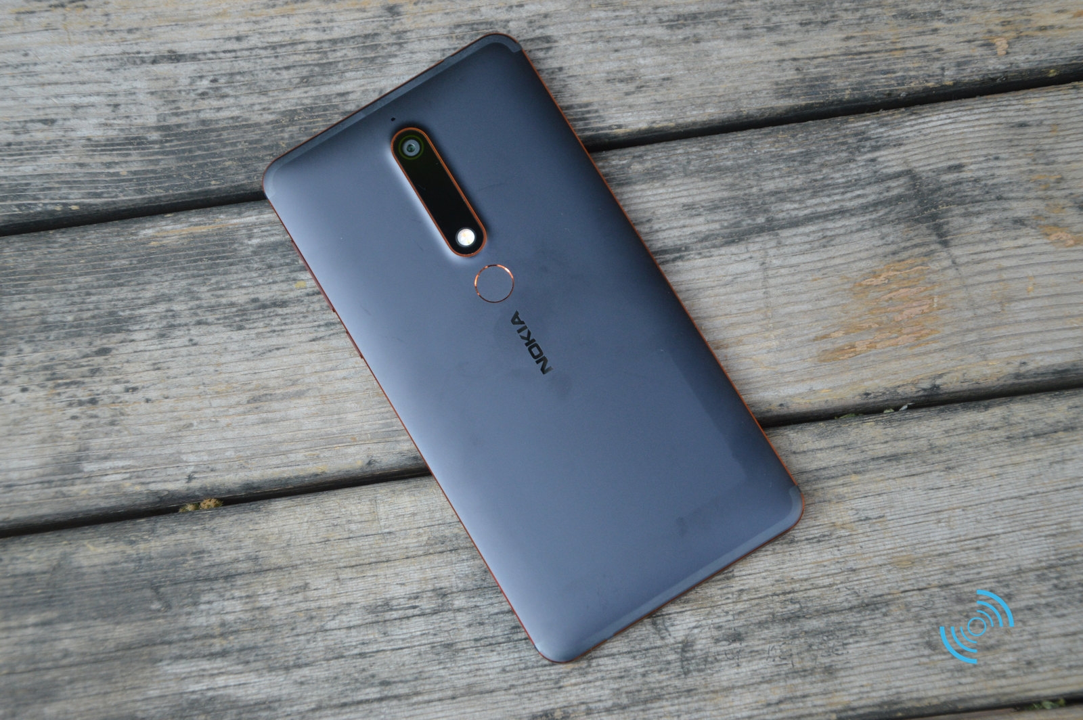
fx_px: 2615
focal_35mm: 87
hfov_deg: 23.4
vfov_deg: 15.7
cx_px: 542
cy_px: 360
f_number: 5
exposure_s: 1/125
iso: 450
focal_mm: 58
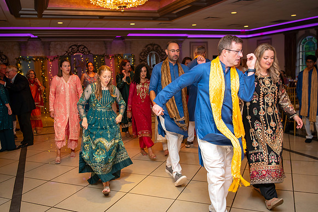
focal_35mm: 34
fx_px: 301
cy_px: 102
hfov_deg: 55.7
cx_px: 154
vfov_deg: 38.8
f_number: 2.8
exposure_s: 1/160
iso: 800
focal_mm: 29
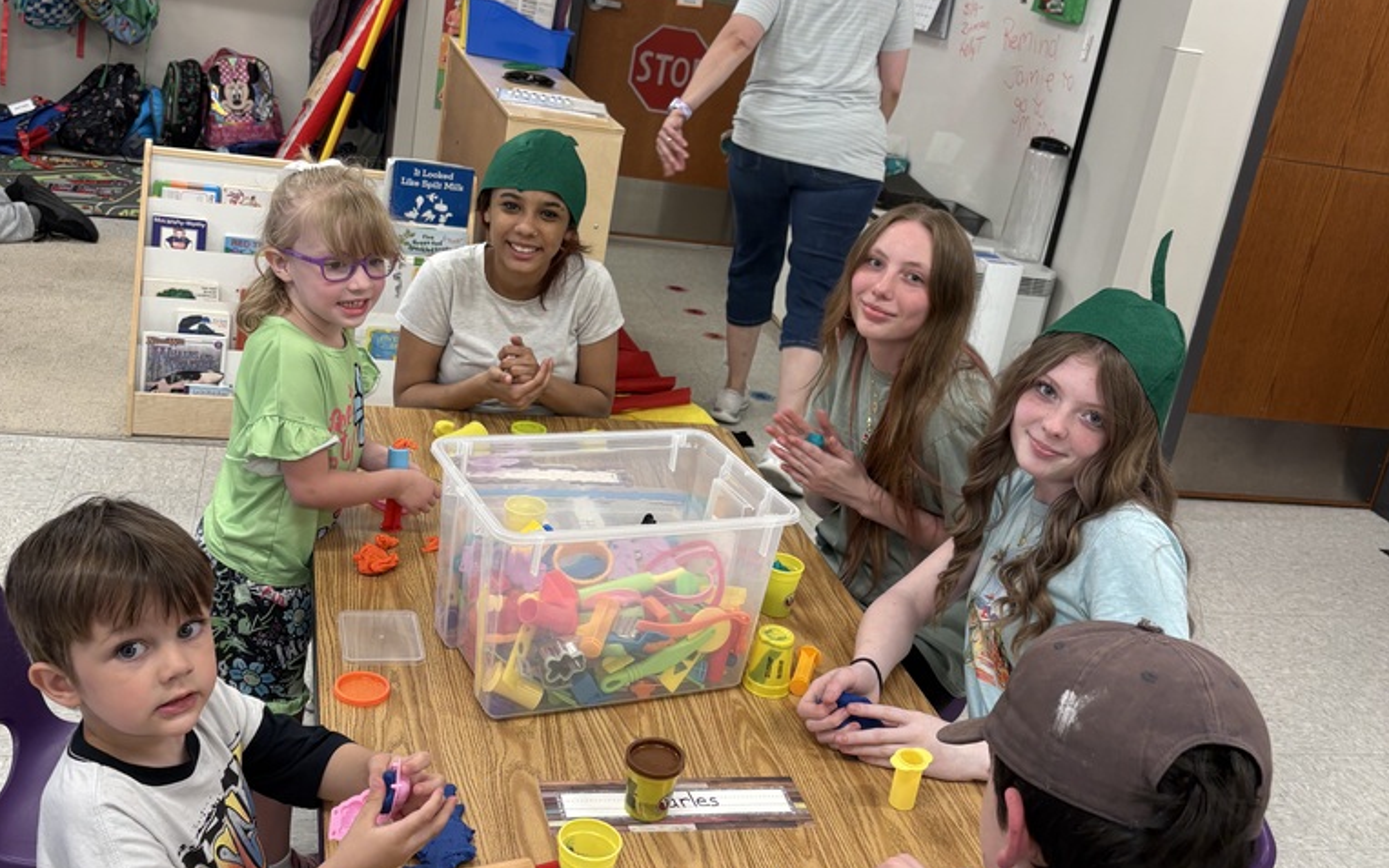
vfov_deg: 34.4
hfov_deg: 52.7
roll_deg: -10.1
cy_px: 369
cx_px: 692
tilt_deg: -17.8
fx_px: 1401
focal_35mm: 37
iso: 80
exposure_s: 1/60
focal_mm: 5.96
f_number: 1.6
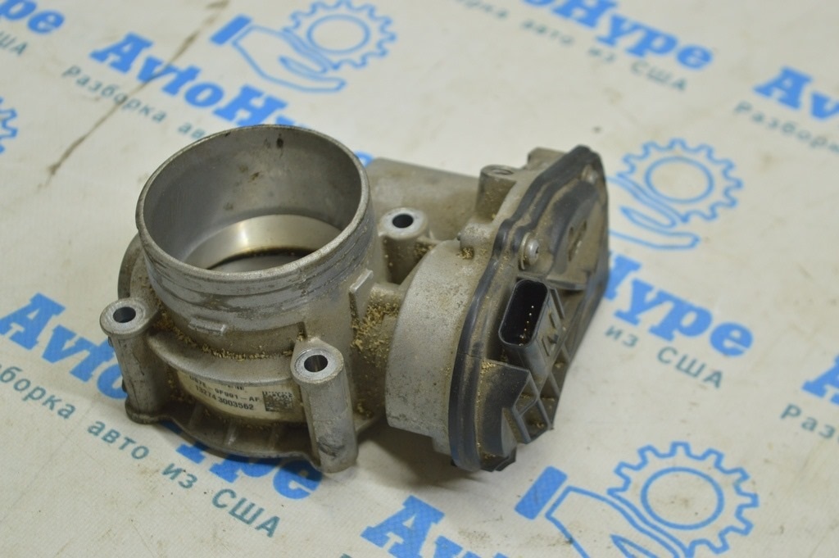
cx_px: 420
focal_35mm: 75
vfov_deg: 18.2
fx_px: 1746
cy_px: 279
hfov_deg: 27.0
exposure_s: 1/20
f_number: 5.6
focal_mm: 50
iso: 400
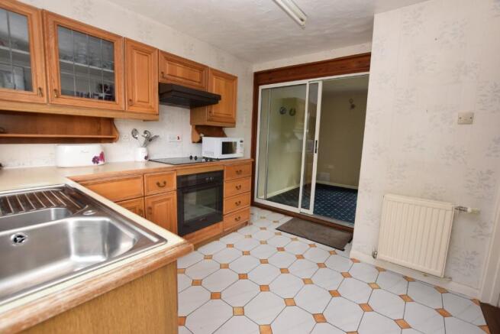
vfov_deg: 77.4
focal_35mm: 15
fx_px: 208
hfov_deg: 100.4
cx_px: 250
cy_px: 167
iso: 800
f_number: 5
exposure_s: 1/100
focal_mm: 10
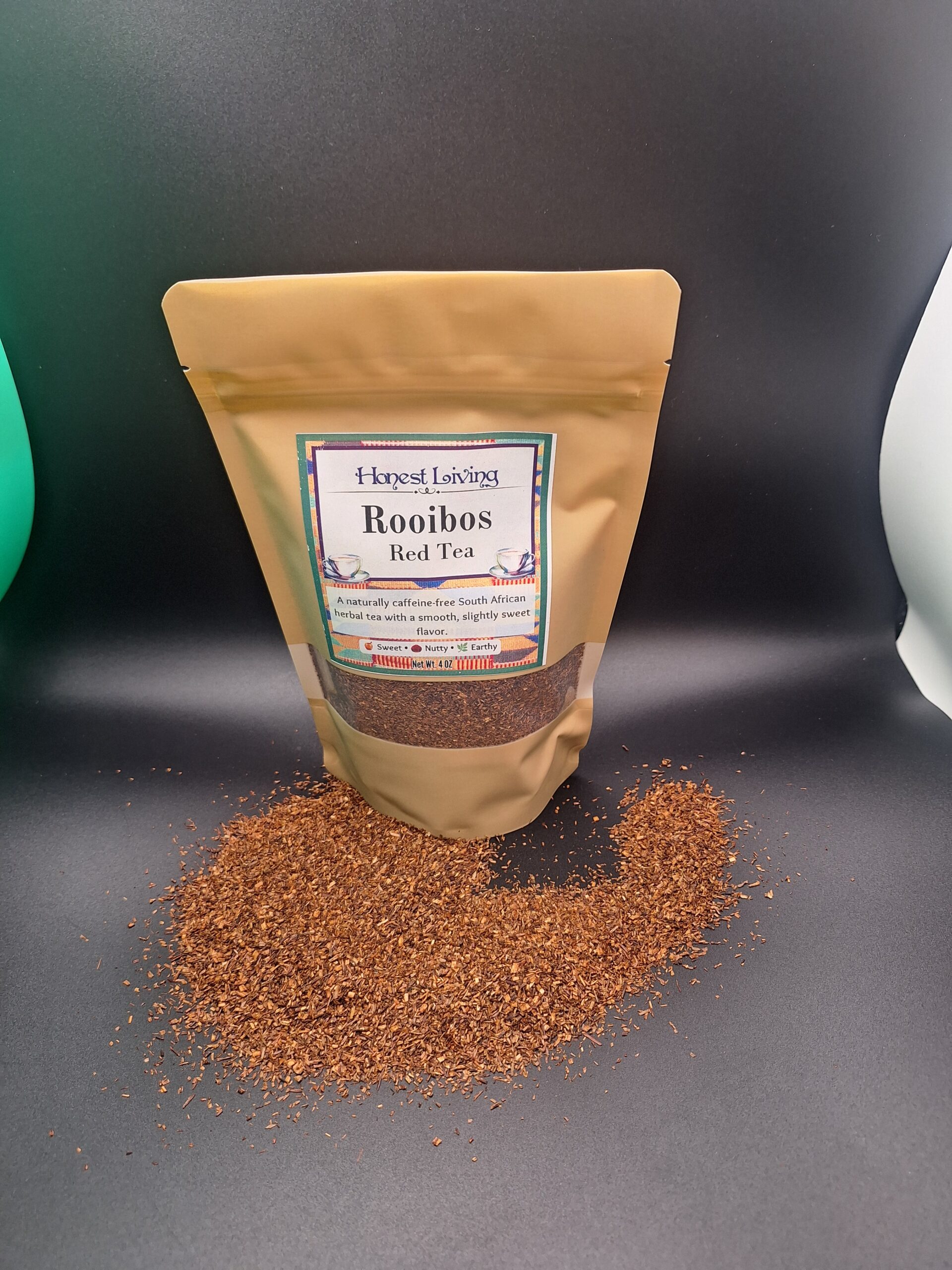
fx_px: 843
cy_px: 635
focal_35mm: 23
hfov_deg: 58.9
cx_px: 476
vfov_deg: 73.9
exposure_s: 1/40
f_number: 1.8
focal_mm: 5.54
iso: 80
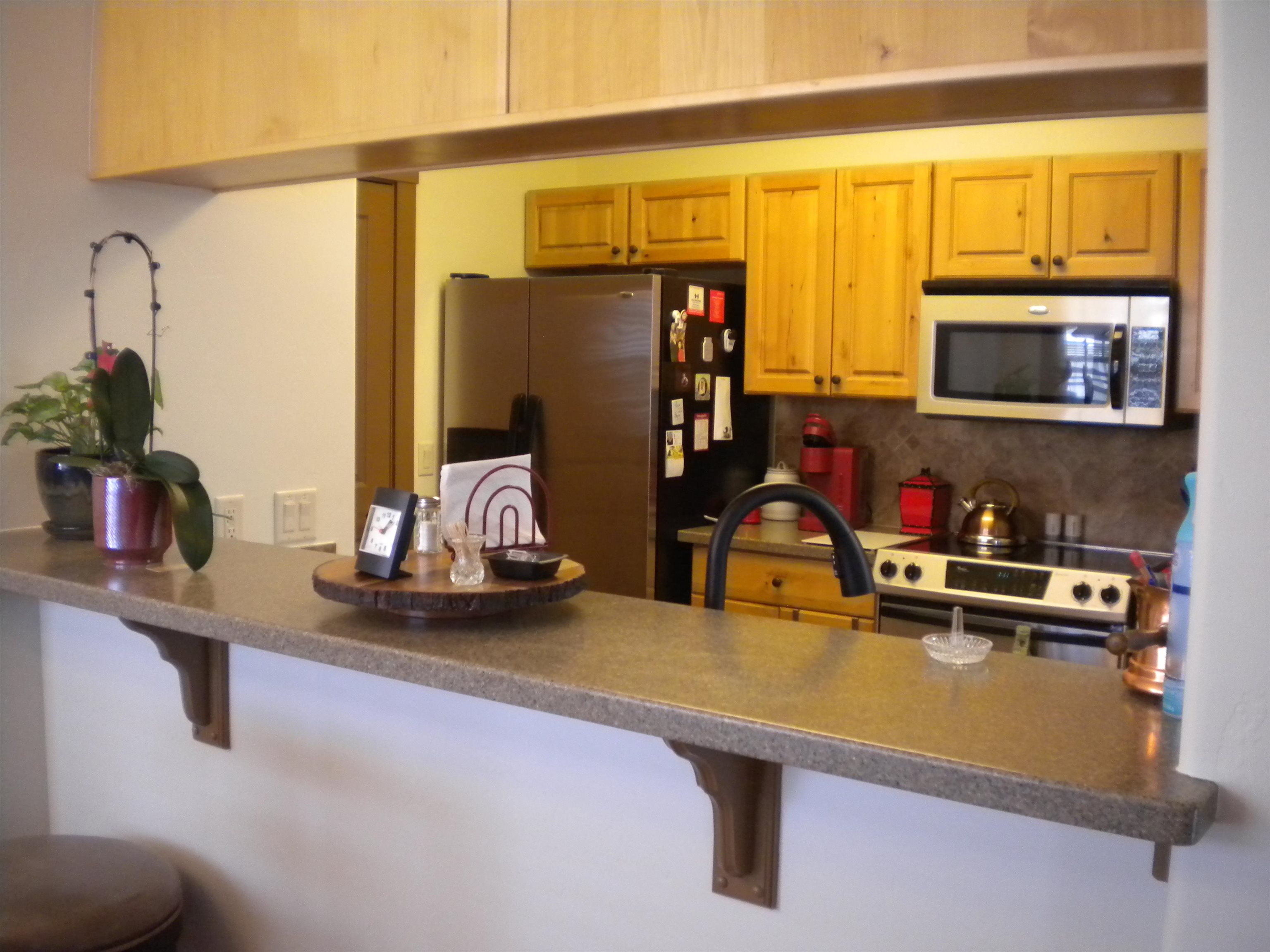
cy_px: 476
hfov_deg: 52.6
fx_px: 1284
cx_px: 635
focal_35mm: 35
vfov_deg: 40.7
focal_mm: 6.3
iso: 400
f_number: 3.1
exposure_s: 1/44.6
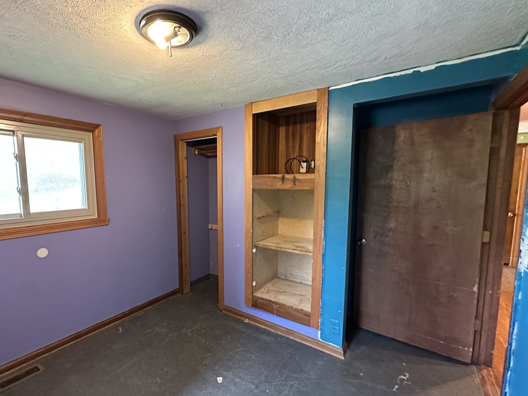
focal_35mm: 17
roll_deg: +0.4
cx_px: 224
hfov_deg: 90.4
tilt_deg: -5.1
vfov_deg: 74.6
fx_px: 259
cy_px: 210
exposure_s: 1/60
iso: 1000
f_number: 2.2
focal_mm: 2.22
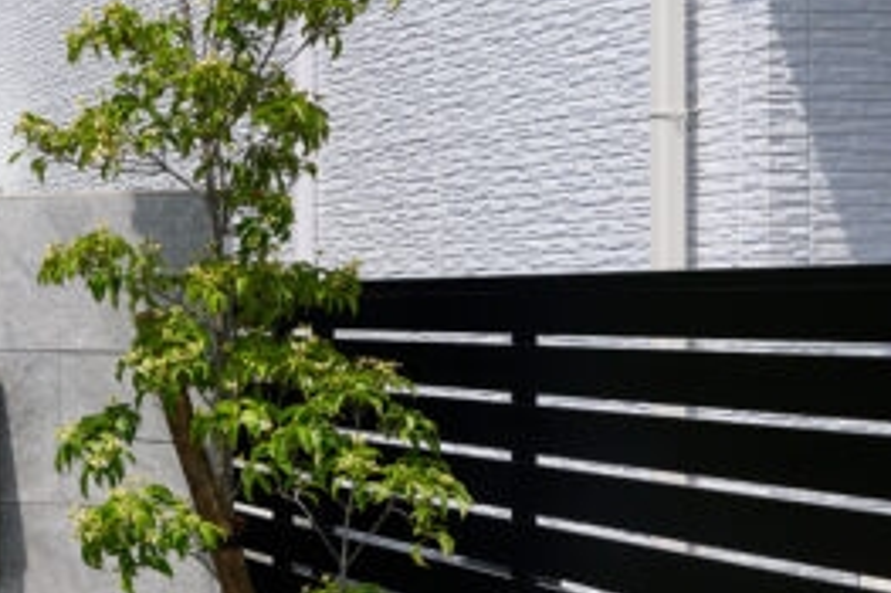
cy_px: 290
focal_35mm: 80
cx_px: -515
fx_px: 1977
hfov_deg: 20.8
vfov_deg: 17.1
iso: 200
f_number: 8
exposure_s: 1/1000
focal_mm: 20.5
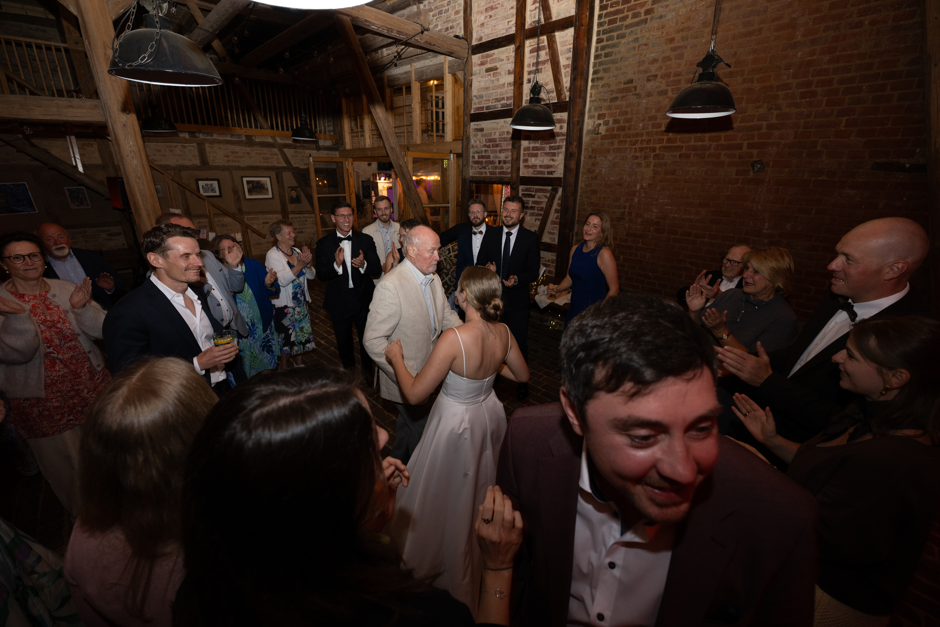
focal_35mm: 14
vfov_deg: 81.2
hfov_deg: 104.3
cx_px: 470
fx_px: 366
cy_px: 314
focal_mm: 14
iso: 1000
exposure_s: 1/40
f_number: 5
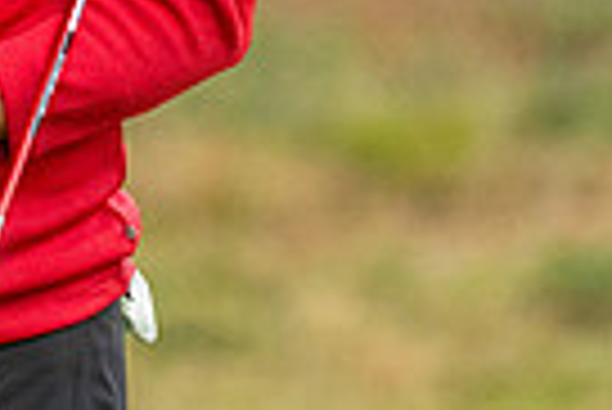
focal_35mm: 1913
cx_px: -657
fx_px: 32555
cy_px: -140
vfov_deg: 0.7
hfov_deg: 1.1
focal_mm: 300
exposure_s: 1/1250
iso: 800
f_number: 4
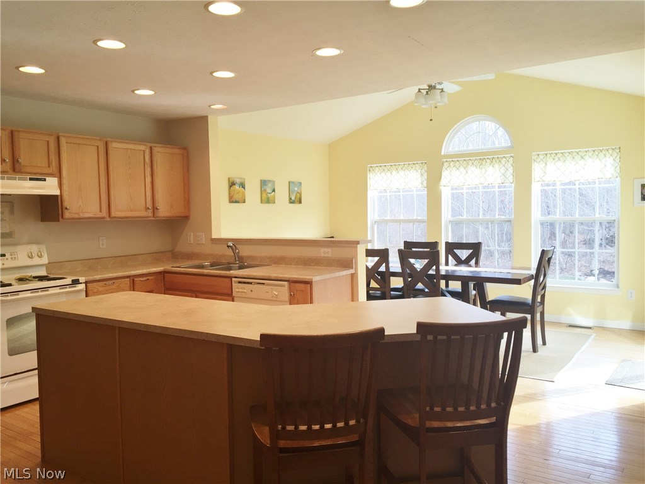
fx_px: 540
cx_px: 322
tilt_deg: -3.6
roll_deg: +1.1
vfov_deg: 48.2
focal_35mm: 29
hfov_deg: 61.7
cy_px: 242
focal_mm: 4.15
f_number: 2.2
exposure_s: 1/60
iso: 32
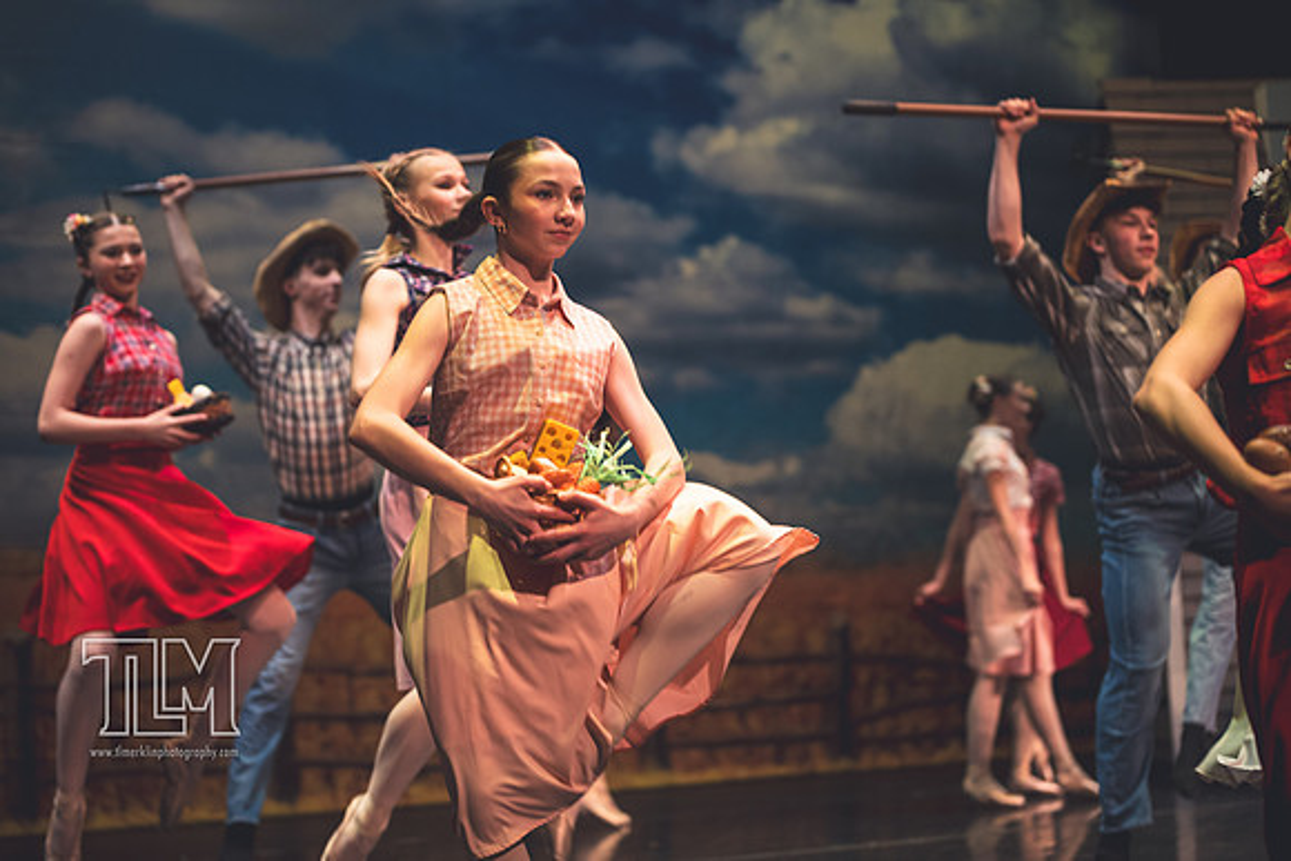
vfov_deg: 17.5
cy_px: 430
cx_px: 646
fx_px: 2798
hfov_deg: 26.0
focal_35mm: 78
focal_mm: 78
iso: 1400
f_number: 2.8
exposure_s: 1/250
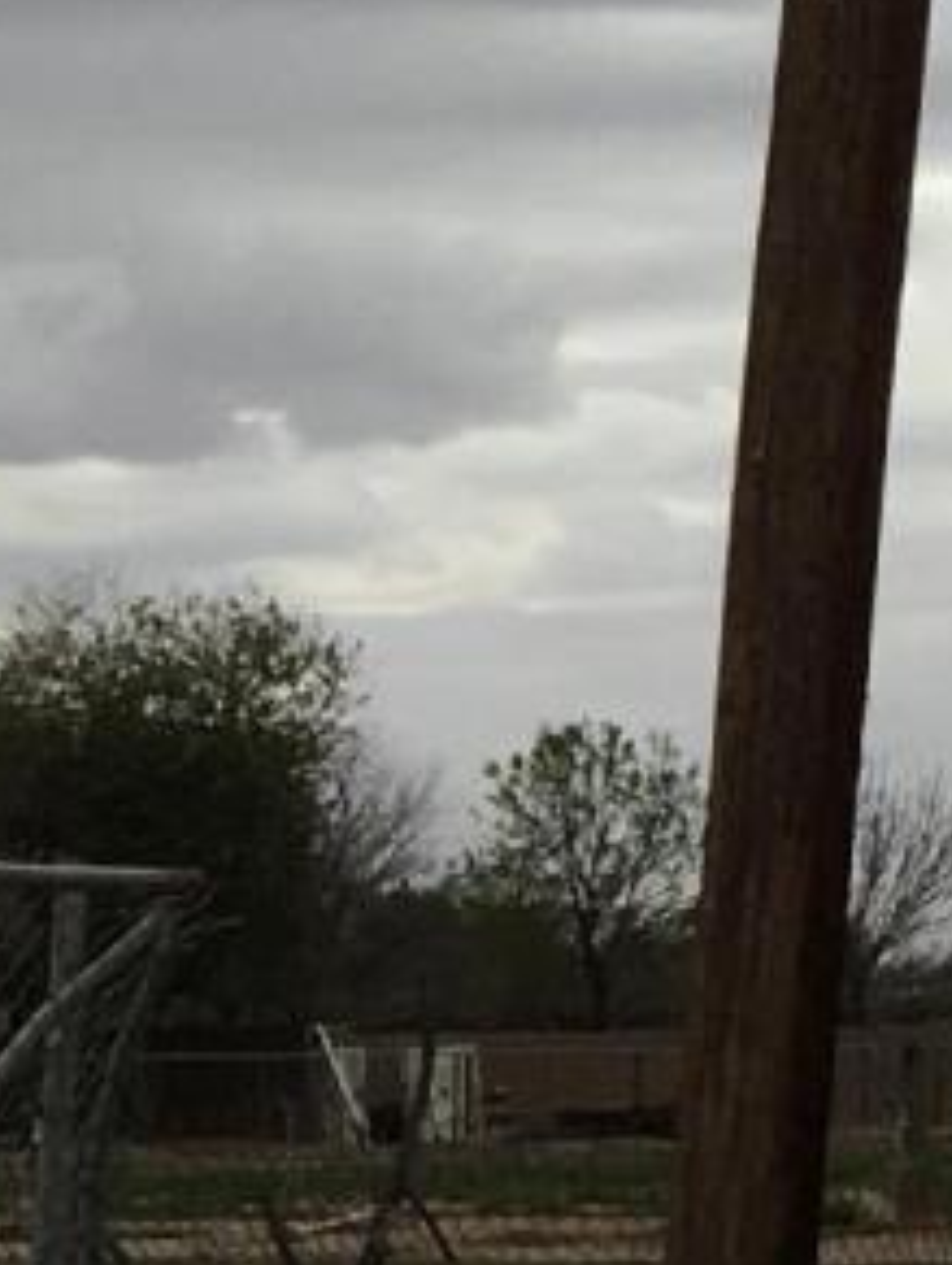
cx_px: -765
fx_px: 7281
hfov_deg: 7.3
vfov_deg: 9.6
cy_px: 2021
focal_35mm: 199
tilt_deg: -8.6
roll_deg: +0.8
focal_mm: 4.15
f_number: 2.2
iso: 25
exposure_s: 1/1789
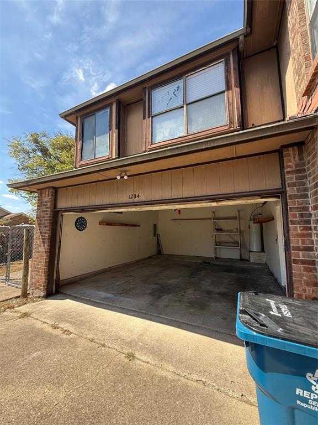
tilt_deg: +6.1
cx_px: 159
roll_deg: -0.3
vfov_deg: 102.1
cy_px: 212
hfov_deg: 85.7
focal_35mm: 14
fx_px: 171
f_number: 2.2
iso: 64
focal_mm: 2.22
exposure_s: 1/479
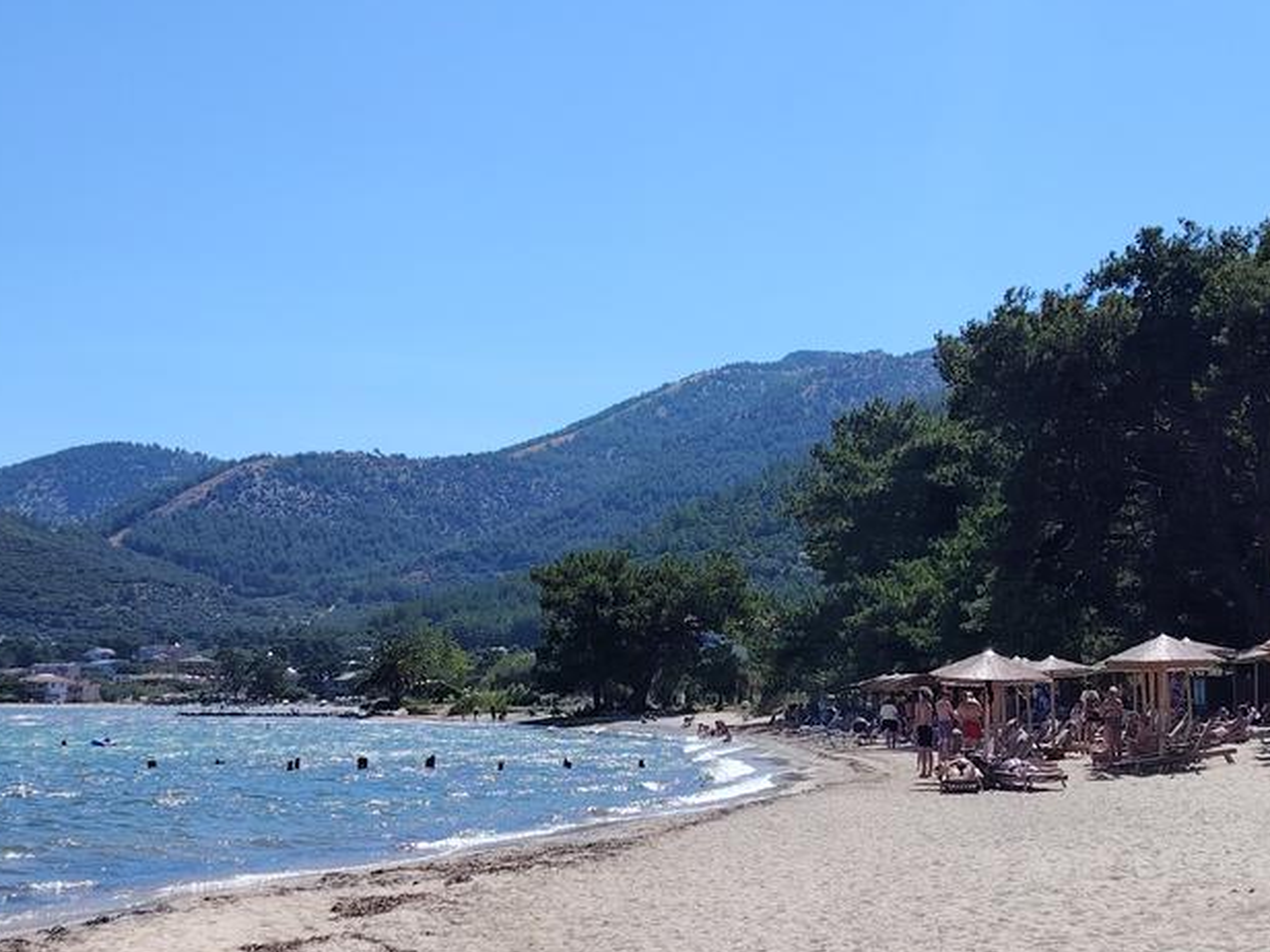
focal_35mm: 61
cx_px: 596
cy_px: 542
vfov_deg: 24.0
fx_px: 2238
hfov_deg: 31.7
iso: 100
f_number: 1.75
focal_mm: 5.25
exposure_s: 1/1208
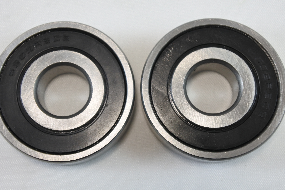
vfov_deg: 20.6
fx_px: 522
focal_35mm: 66
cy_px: 87
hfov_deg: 30.5
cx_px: 134
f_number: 4.5
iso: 400
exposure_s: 1/160
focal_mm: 19.7
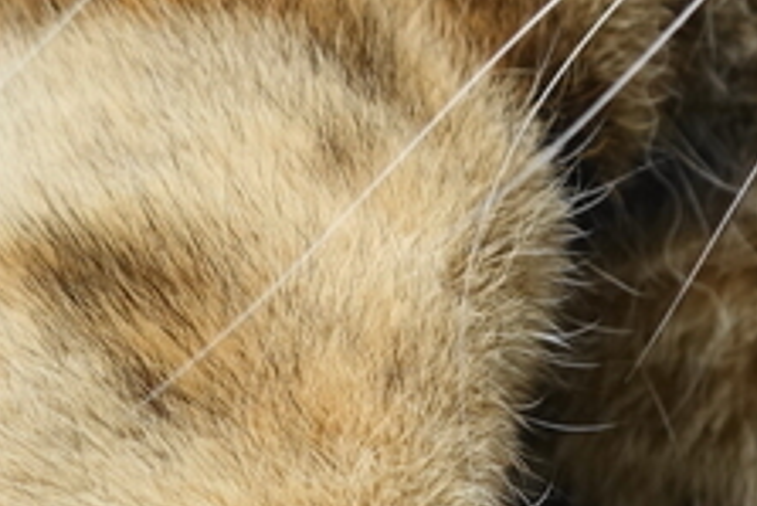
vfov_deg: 10.3
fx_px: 2714
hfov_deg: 13.9
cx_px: 1429
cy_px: -268
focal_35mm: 129
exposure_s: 1/80
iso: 125
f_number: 4
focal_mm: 8.8
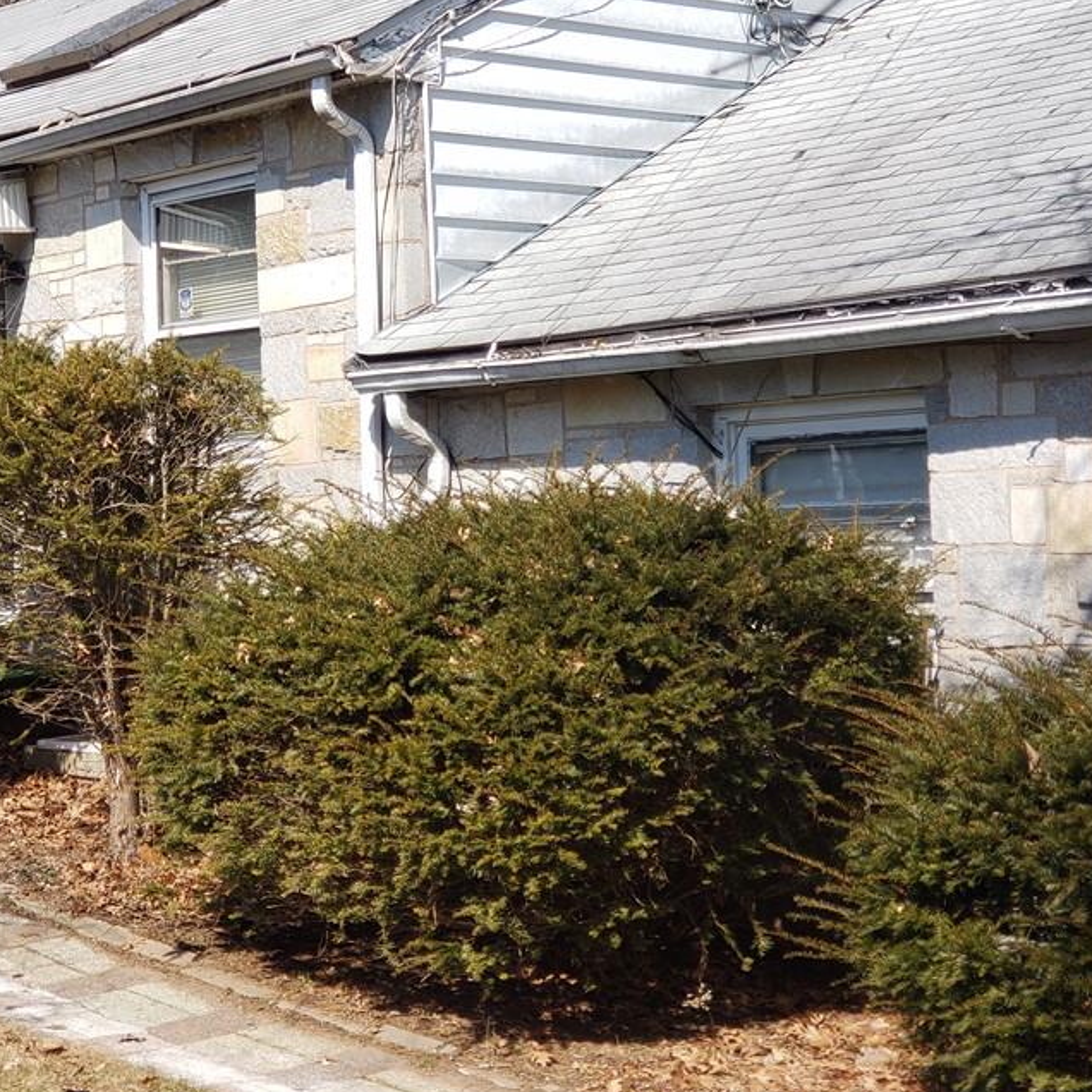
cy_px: 484
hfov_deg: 23.3
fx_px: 2641
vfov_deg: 23.3
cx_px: 395
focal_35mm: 74
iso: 32
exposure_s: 1/529
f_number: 2.4
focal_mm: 6
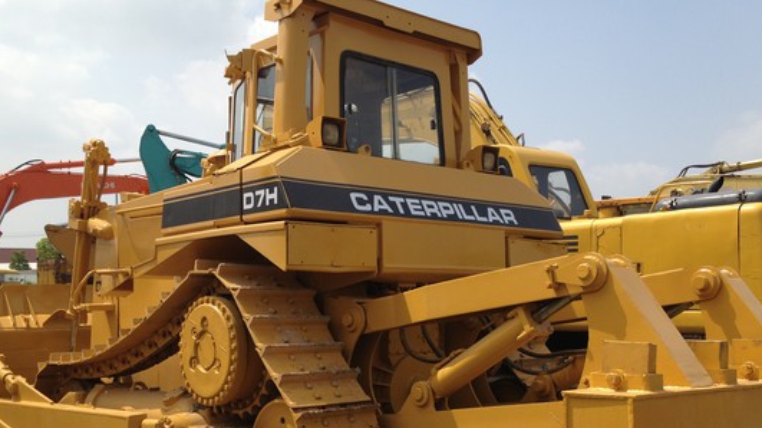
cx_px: 376
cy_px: 309
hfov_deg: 44.6
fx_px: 929
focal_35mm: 46
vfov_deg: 25.7
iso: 50
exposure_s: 1/1783
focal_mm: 4.28
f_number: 2.4
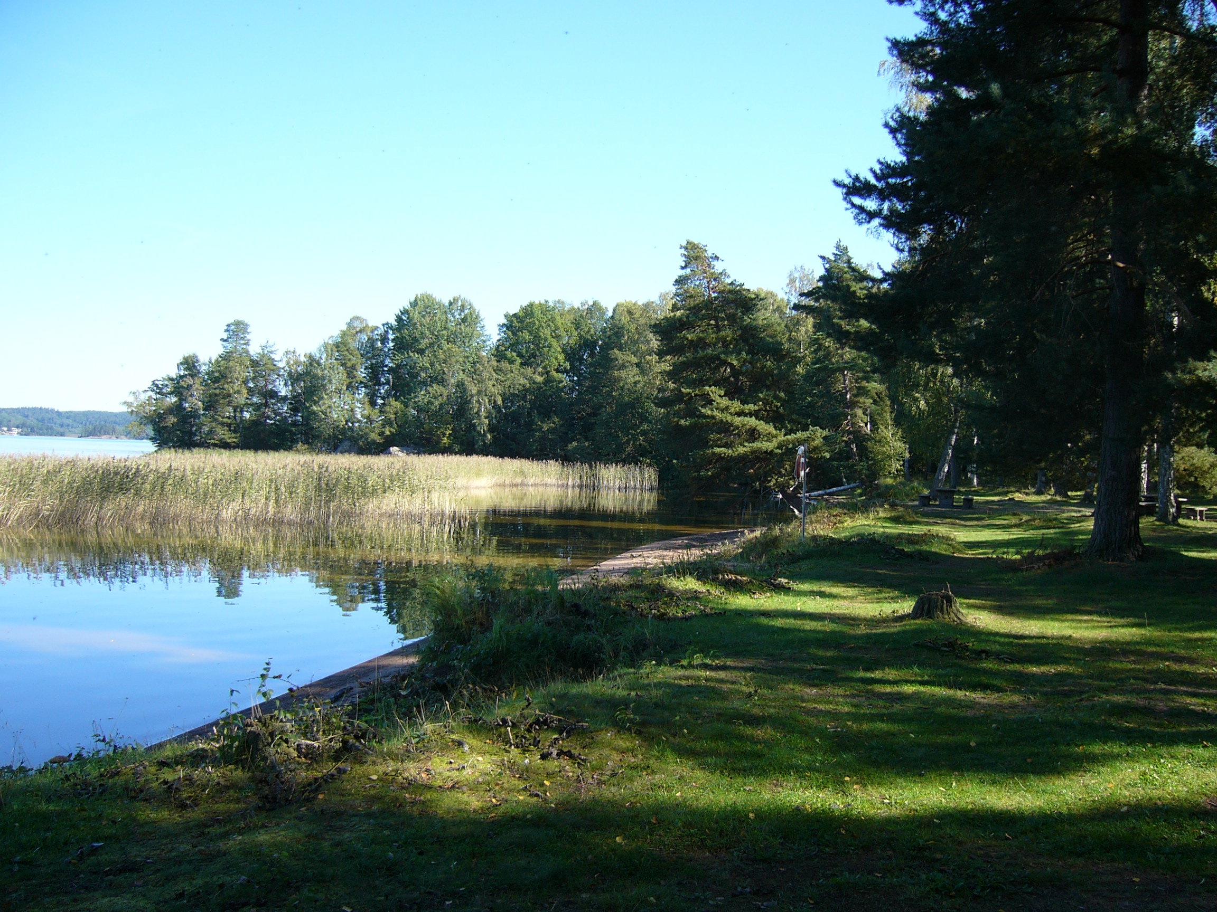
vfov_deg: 40.7
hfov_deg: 52.6
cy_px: 456
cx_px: 608
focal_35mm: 35
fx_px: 1231
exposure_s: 1/320
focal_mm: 5.8
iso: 50
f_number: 2.8
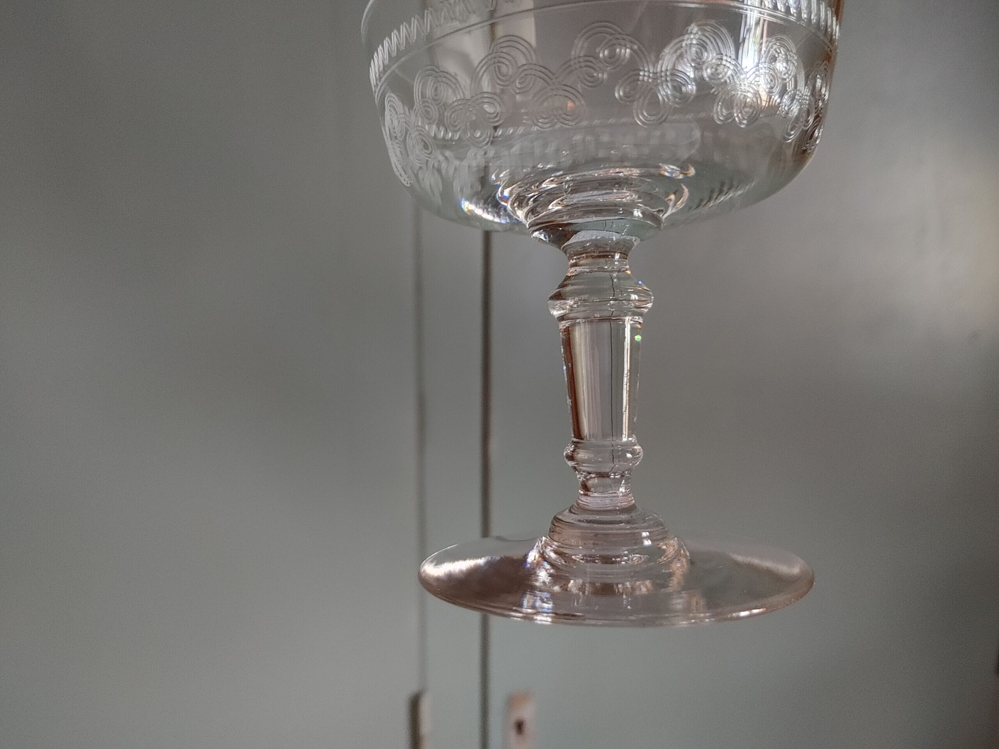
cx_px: 500
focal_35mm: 26
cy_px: 374
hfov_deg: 67.3
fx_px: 750
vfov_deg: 53.1
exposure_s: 1/40
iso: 900
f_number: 1.8
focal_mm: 4.81
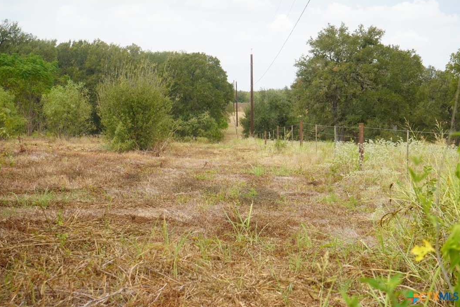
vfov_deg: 19.0
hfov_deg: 28.1
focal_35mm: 72
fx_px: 920
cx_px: 233
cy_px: 154
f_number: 9
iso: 100
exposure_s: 1/125
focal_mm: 70
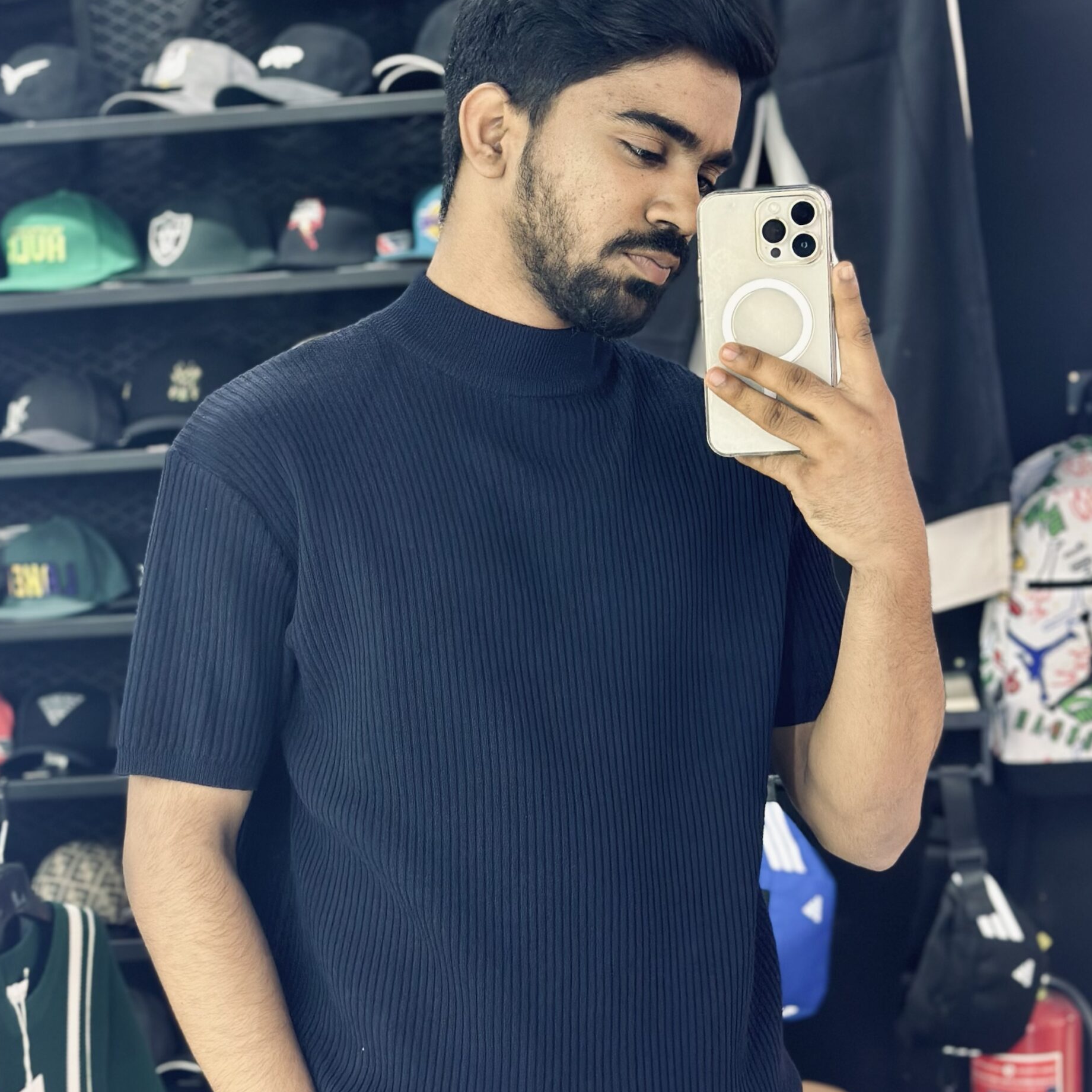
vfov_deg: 29.1
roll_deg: -0.6
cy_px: 584
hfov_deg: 29.1
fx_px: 2106
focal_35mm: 59
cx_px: 555
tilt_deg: -6.0
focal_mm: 6.86
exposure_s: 1/50
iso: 100
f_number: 1.78
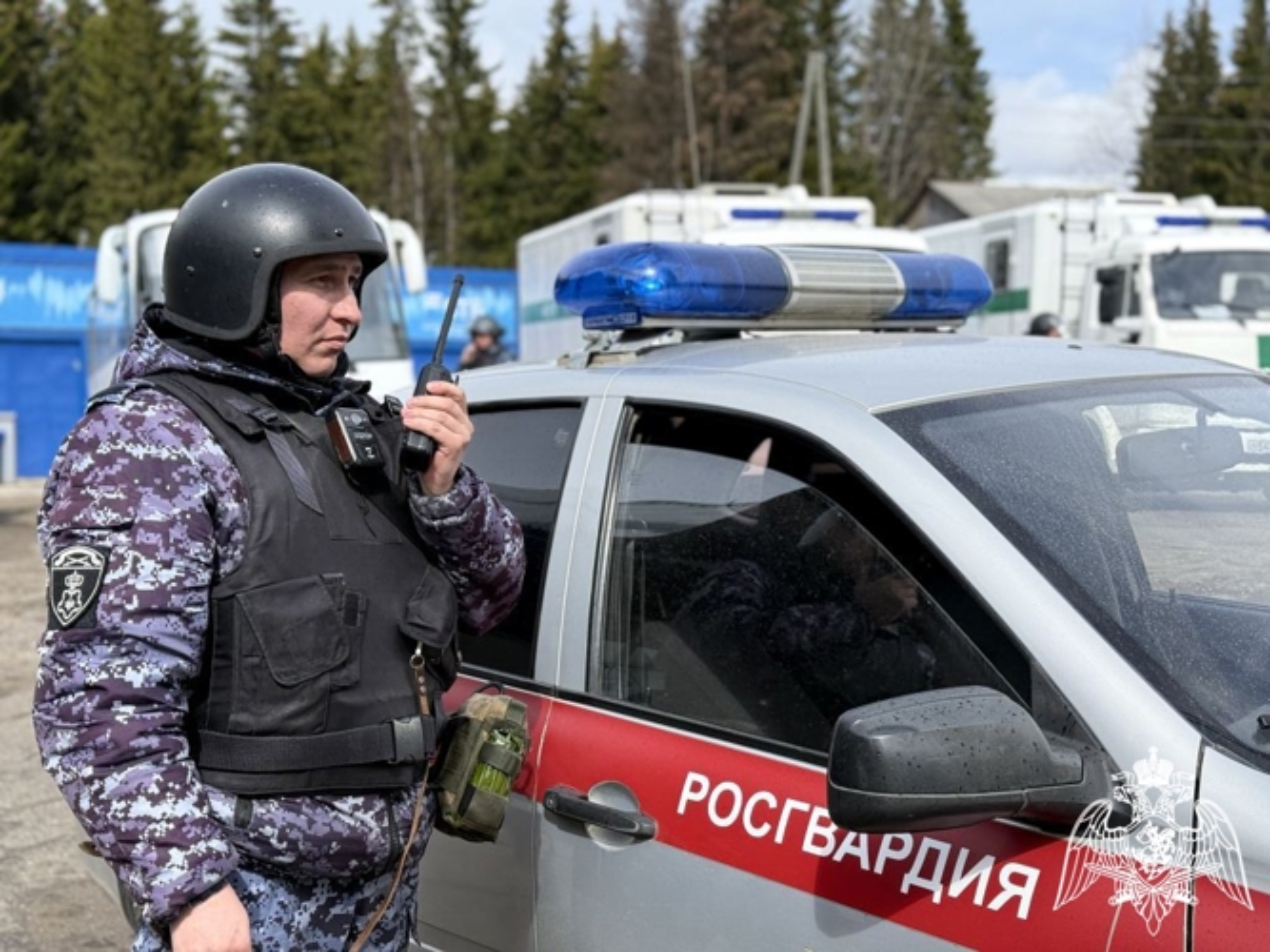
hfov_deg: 39.7
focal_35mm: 48
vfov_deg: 30.3
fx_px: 1761
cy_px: 476
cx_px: 635
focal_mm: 6.76
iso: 100
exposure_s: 1/3378
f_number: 1.78
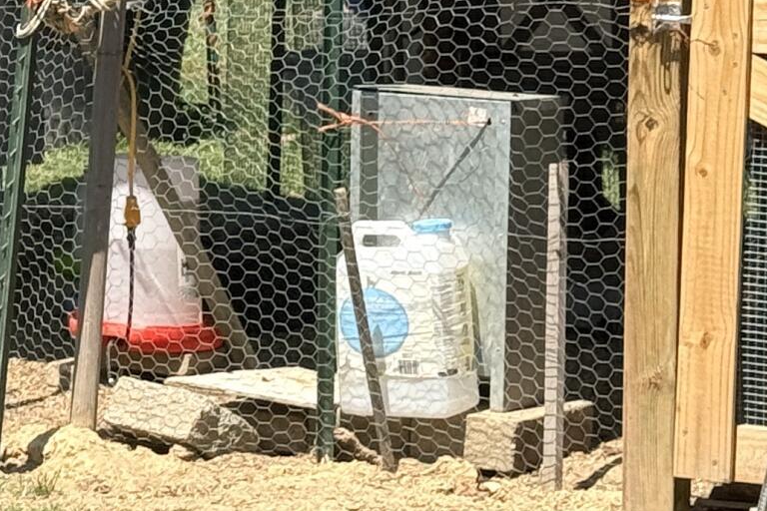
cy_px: -63
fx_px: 4154
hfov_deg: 10.2
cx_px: -395
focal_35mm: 195
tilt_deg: -3.2
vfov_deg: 7.0
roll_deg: -1.4
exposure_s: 1/2976
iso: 64
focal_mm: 6.76
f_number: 1.78
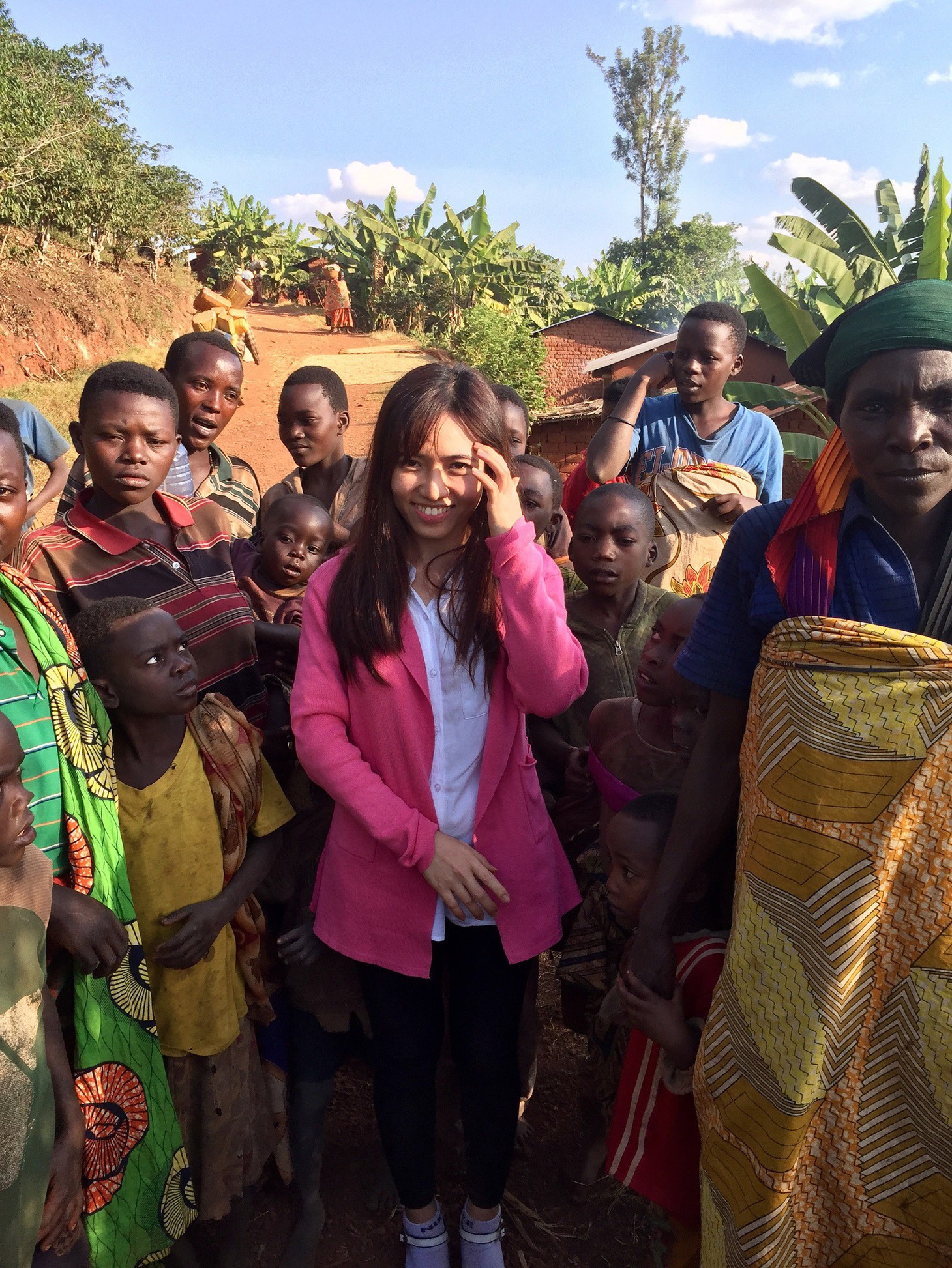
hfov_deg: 48.2
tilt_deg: -12.2
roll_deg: -0.7
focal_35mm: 29
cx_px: 476
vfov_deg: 61.7
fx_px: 1063
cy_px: 634
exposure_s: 1/455
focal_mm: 4.15
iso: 32
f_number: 2.2
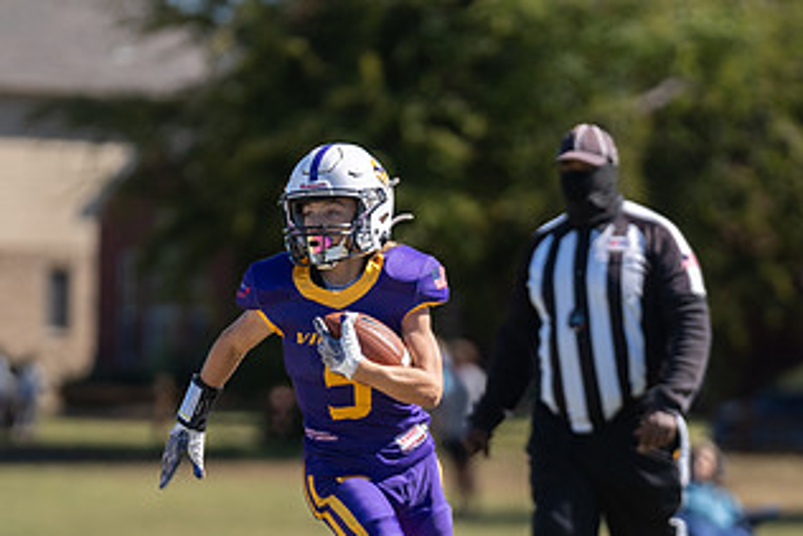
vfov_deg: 2.4
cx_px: 392
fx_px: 12876
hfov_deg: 3.6
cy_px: 501
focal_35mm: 577
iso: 100
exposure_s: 1/2000
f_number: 2.8
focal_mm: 200
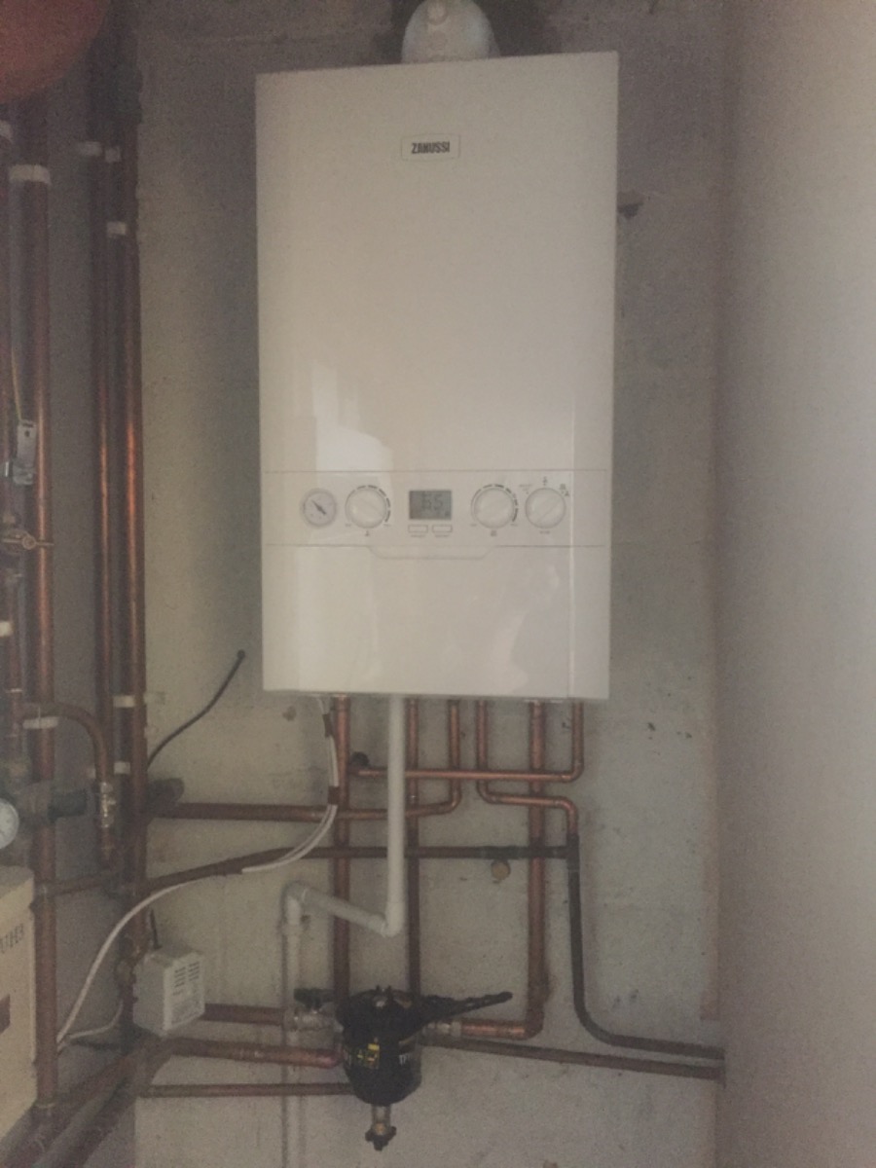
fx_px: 979
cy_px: 584
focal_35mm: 29
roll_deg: -0.1
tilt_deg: -2.2
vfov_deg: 61.7
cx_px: 438
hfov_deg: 48.2
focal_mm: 4.15
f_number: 2.2
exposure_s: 1/17
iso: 500
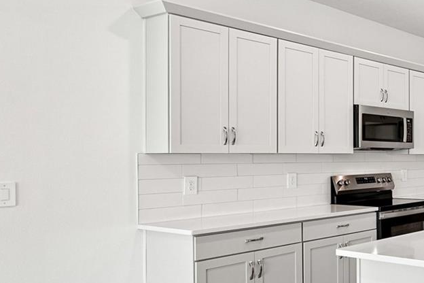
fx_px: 483
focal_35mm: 41
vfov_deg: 32.6
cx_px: 527
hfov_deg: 35.5
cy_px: 160
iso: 400
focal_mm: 16
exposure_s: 1/30
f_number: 8
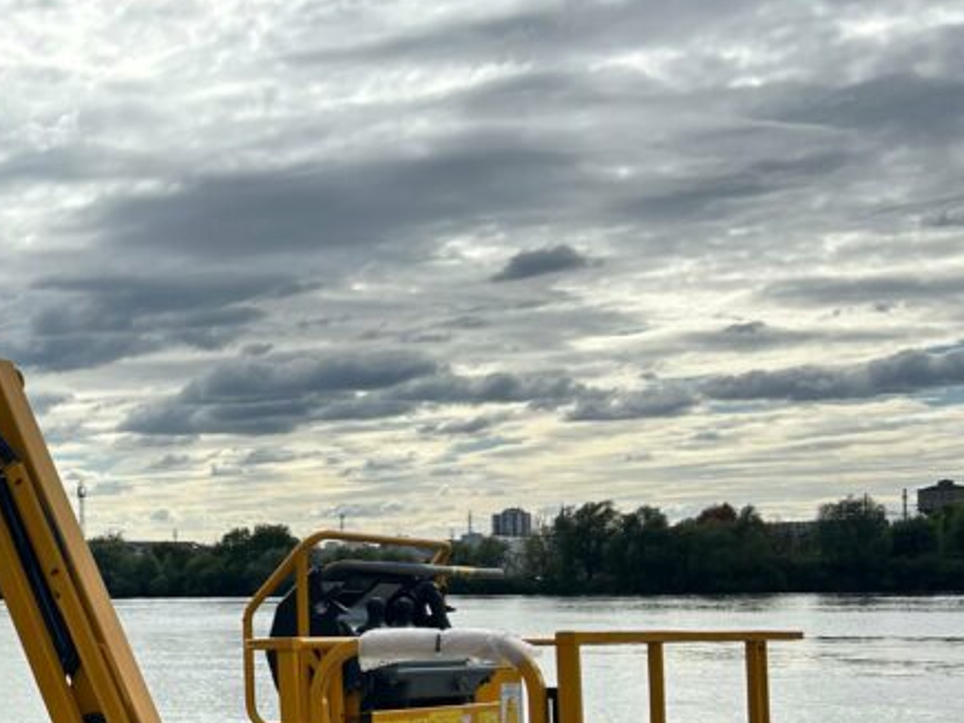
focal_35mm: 61
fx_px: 1699
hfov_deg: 28.7
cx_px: -97
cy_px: 608
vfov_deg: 23.6
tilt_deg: -1.8
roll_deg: +0.9
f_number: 1.5
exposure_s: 1/3571
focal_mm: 5.7
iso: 50
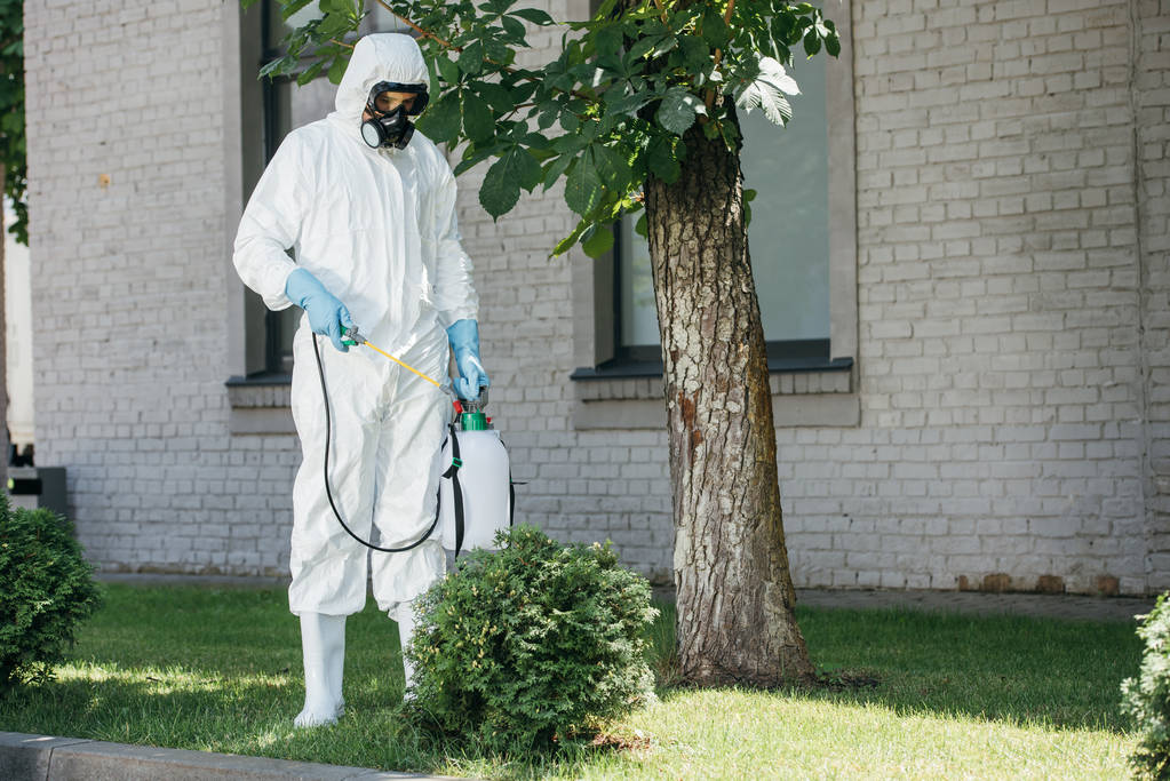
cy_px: 390
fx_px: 2601
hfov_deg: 25.4
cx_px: 585
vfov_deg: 17.1
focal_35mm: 80
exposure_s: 1/500
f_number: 4.5
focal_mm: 80
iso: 320
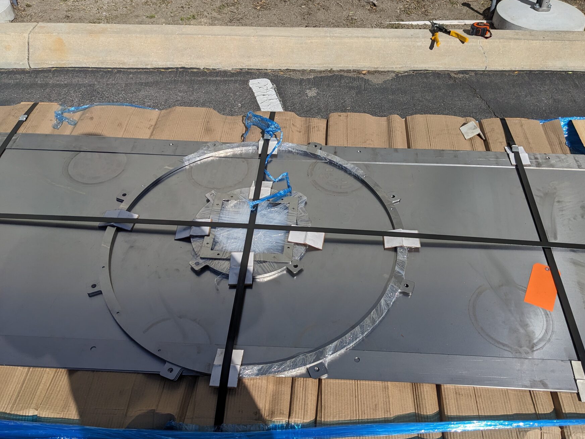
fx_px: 524
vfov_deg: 45.4
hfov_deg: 58.1
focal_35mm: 31
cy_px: 228
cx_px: 335
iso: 58
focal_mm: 4.38
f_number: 1.73
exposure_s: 1/7812
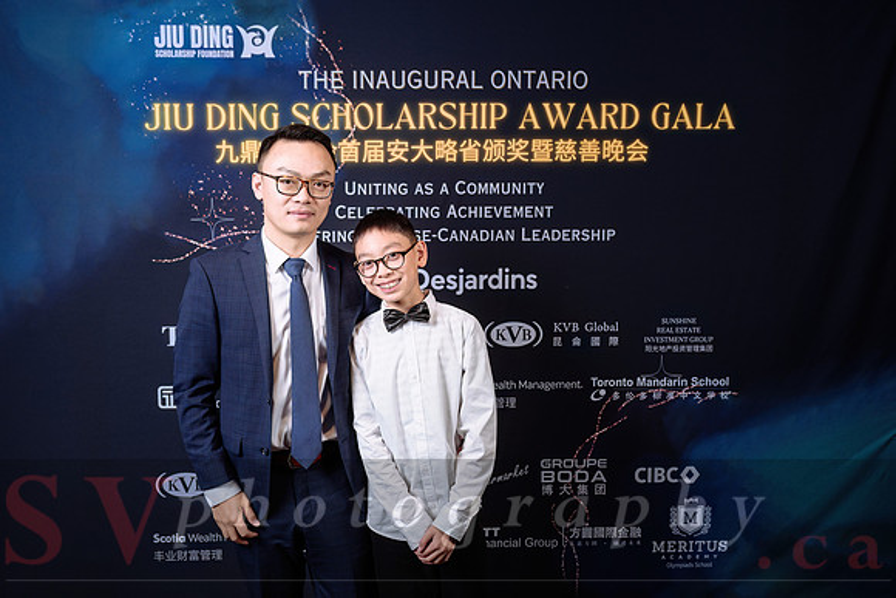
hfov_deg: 55.8
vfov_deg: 38.9
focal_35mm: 34
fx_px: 846
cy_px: 299
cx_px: 448
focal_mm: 34
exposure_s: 1/125
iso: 500
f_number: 5
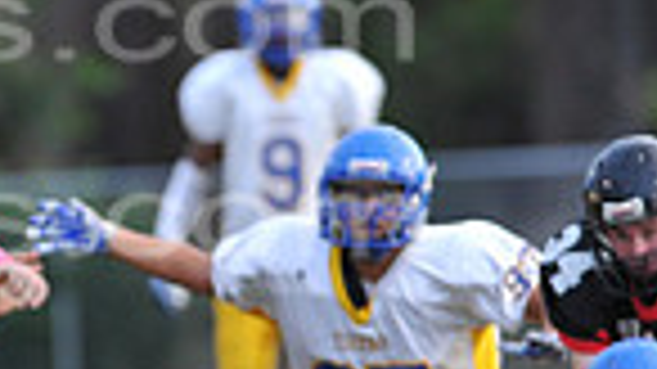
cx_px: -585
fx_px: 21803
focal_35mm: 1252
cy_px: 324
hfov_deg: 1.7
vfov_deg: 1.0
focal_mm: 300
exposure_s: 1/640
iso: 1000
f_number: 4
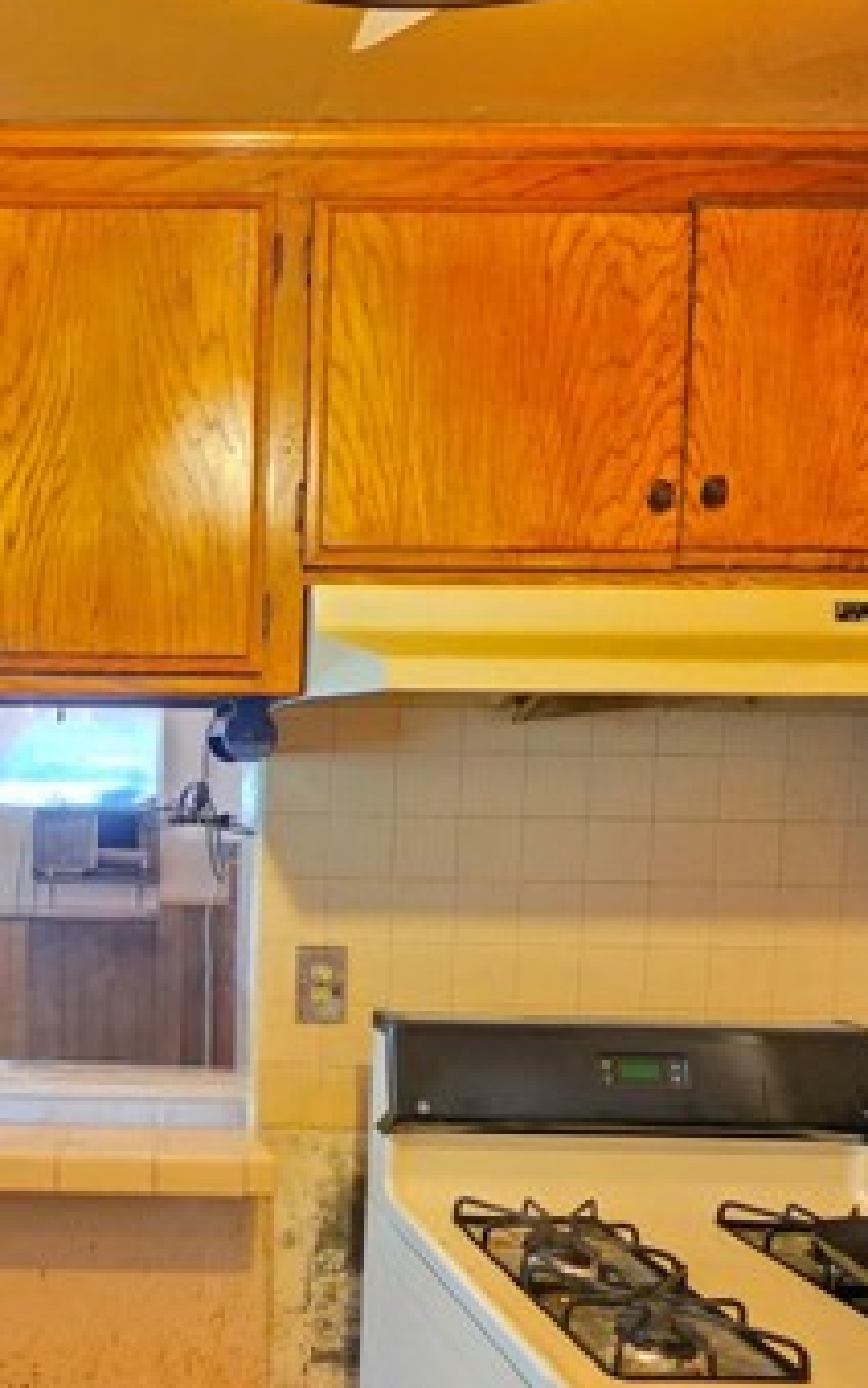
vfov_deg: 69.4
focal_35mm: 26
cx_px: 33
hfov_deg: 42.2
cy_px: 860
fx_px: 984
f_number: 1.9
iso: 1000
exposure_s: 1/60.2
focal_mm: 2.2
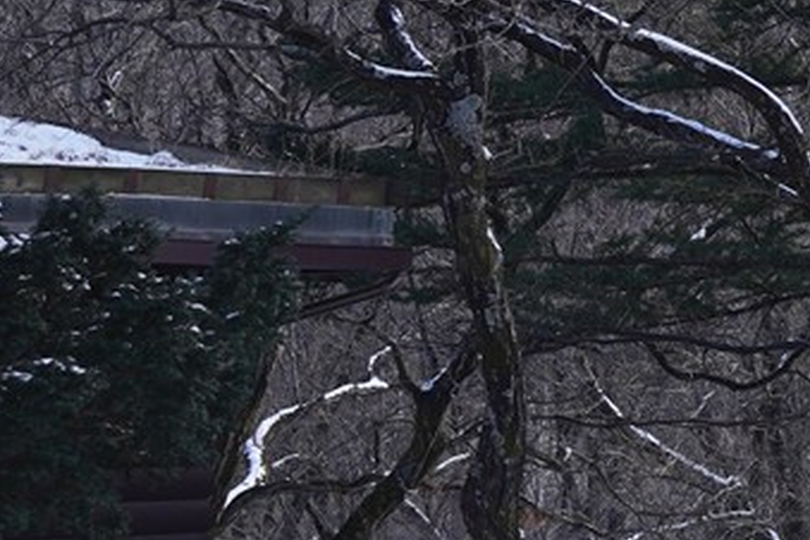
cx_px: 2060
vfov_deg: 6.2
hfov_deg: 8.5
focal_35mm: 218
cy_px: -208
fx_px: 4905
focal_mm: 37
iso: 160
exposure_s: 1/100
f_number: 8
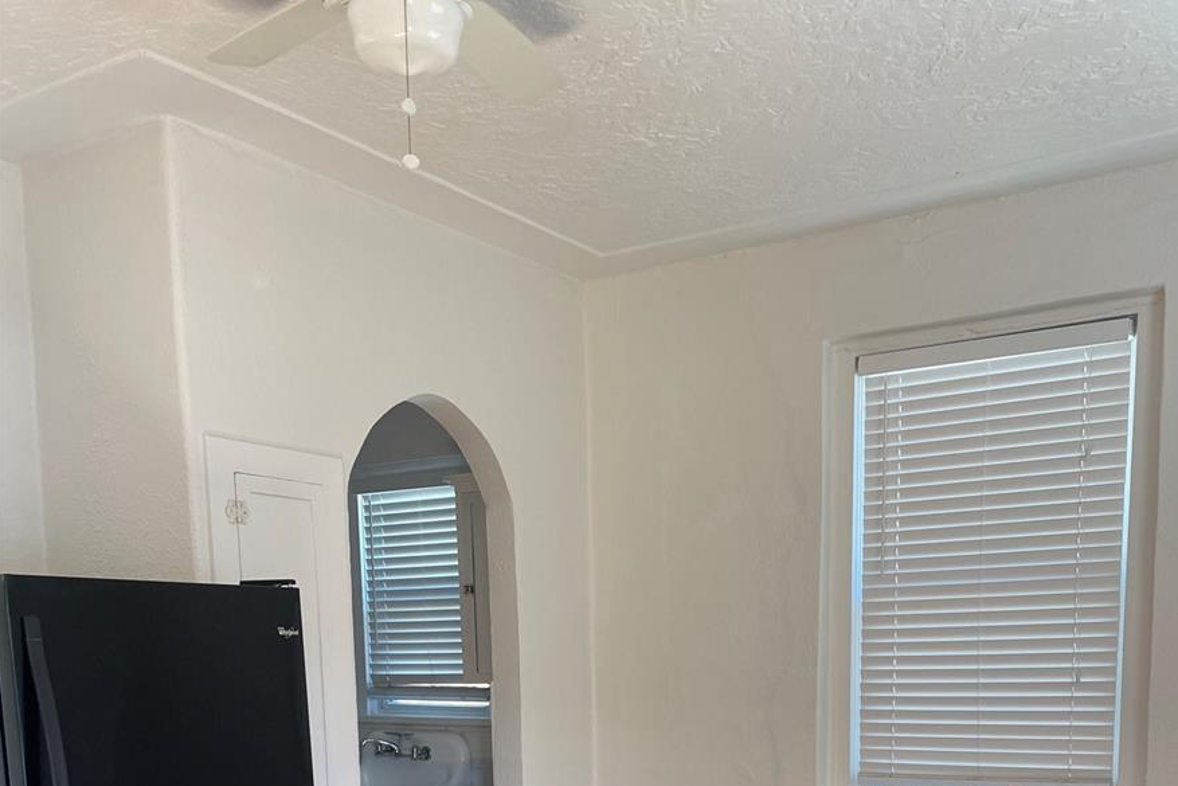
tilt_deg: -7.5
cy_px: 795
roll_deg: +1.5
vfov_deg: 32.8
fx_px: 1211
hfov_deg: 51.9
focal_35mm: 37
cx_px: 602
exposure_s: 1/121
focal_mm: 4.2
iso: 80
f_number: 1.6
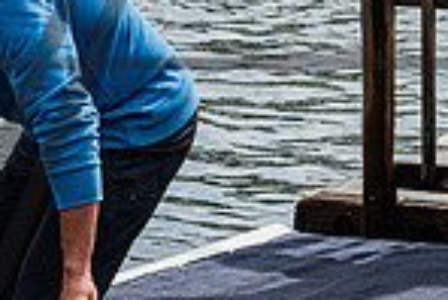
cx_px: -229
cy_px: -15
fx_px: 3127
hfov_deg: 8.0
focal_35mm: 251
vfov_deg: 5.5
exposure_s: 1/500
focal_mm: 51
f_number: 8
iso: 100
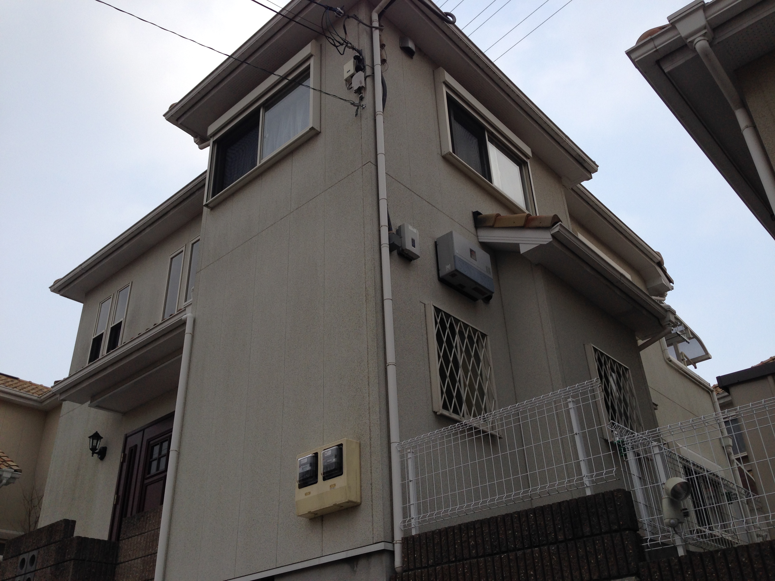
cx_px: 388
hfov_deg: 55.4
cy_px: 290
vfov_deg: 42.9
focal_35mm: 33
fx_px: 739
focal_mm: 4.12
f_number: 2.4
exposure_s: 1/553
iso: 50
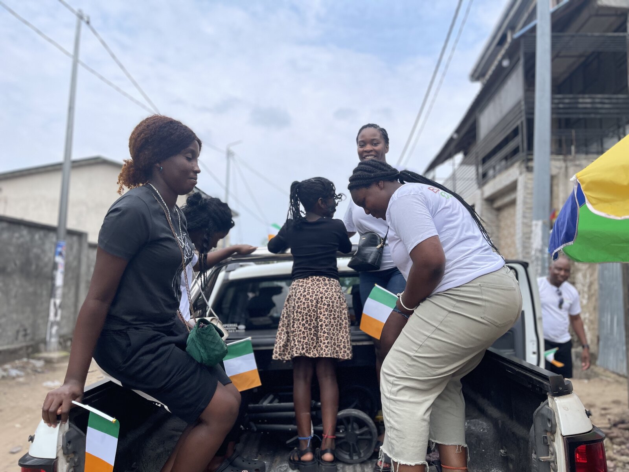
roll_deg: -2.7
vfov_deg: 53.1
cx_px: 314
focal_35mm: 26
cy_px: 236
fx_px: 472
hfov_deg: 67.3
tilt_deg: +6.0
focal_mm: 5.1
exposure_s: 1/4049
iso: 50
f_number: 1.6
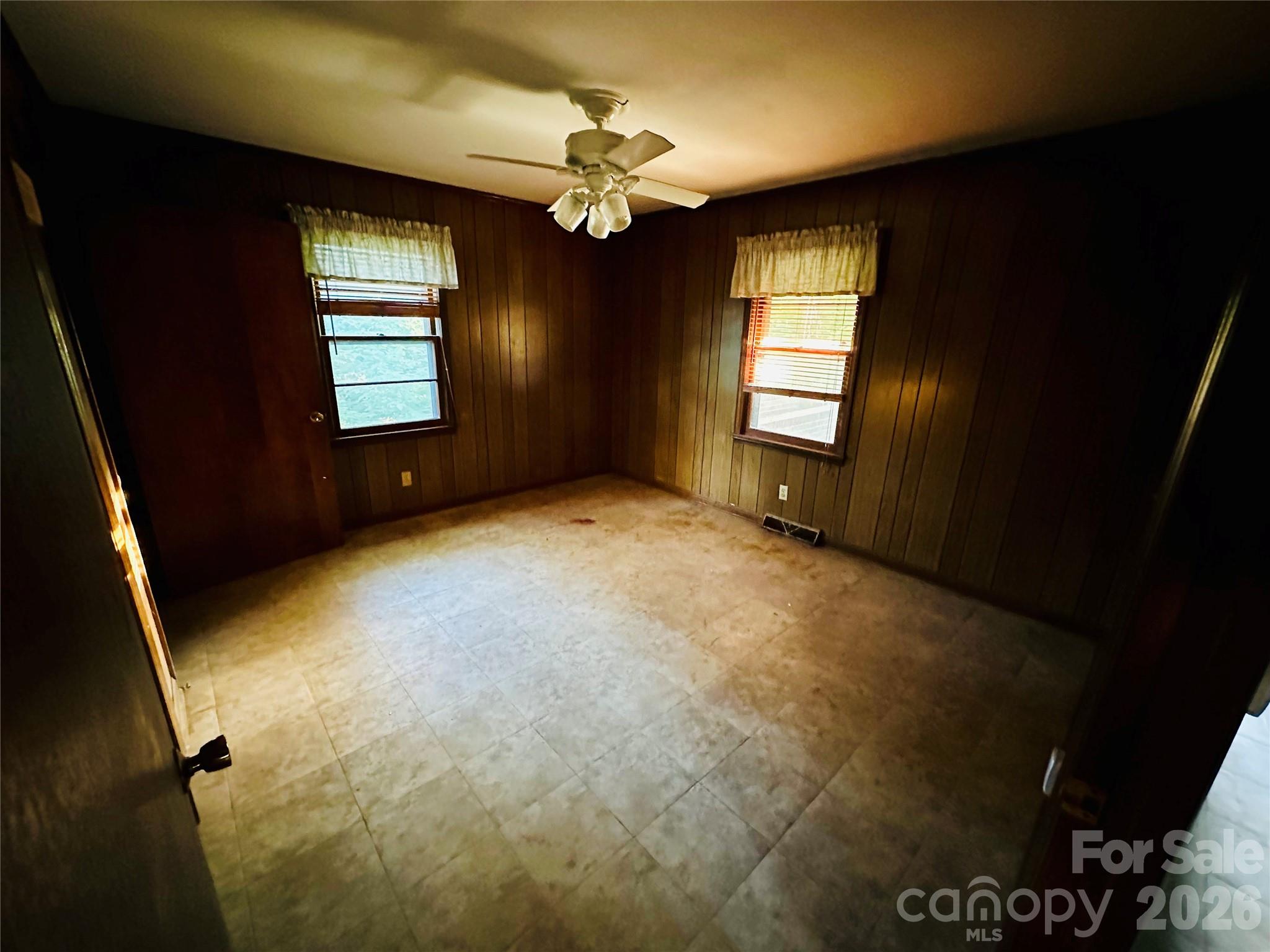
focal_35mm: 14
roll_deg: -1.9
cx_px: 635
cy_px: 476
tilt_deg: -16.5
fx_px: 514
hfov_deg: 102.1
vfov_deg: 85.7
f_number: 2.2
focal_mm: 2.22
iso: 1600
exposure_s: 1/38
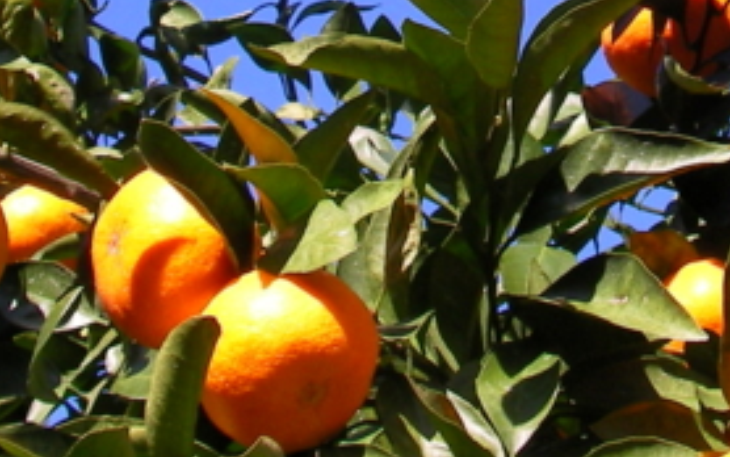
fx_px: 2488
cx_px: 533
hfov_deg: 16.6
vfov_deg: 10.2
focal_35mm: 125
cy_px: -197
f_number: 3.5
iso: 50
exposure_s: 1/437
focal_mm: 6.3
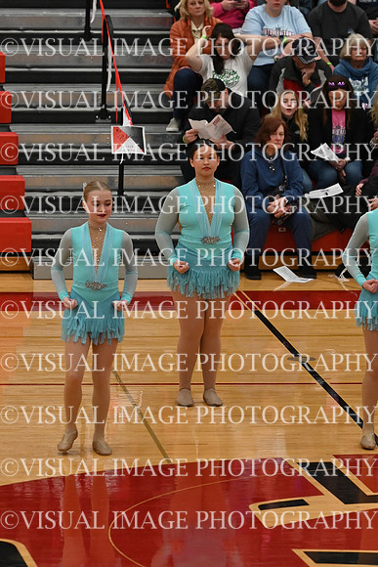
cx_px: 189
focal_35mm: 225
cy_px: 284
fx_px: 3541
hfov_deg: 6.1
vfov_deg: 9.1
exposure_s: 1/400
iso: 5000
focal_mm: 150
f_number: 4
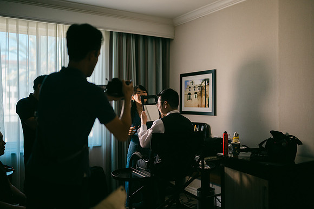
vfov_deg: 37.9
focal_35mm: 35
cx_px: 157
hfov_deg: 54.4
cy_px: 104
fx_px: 305
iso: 400
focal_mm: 35
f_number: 1.2
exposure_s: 1/1000
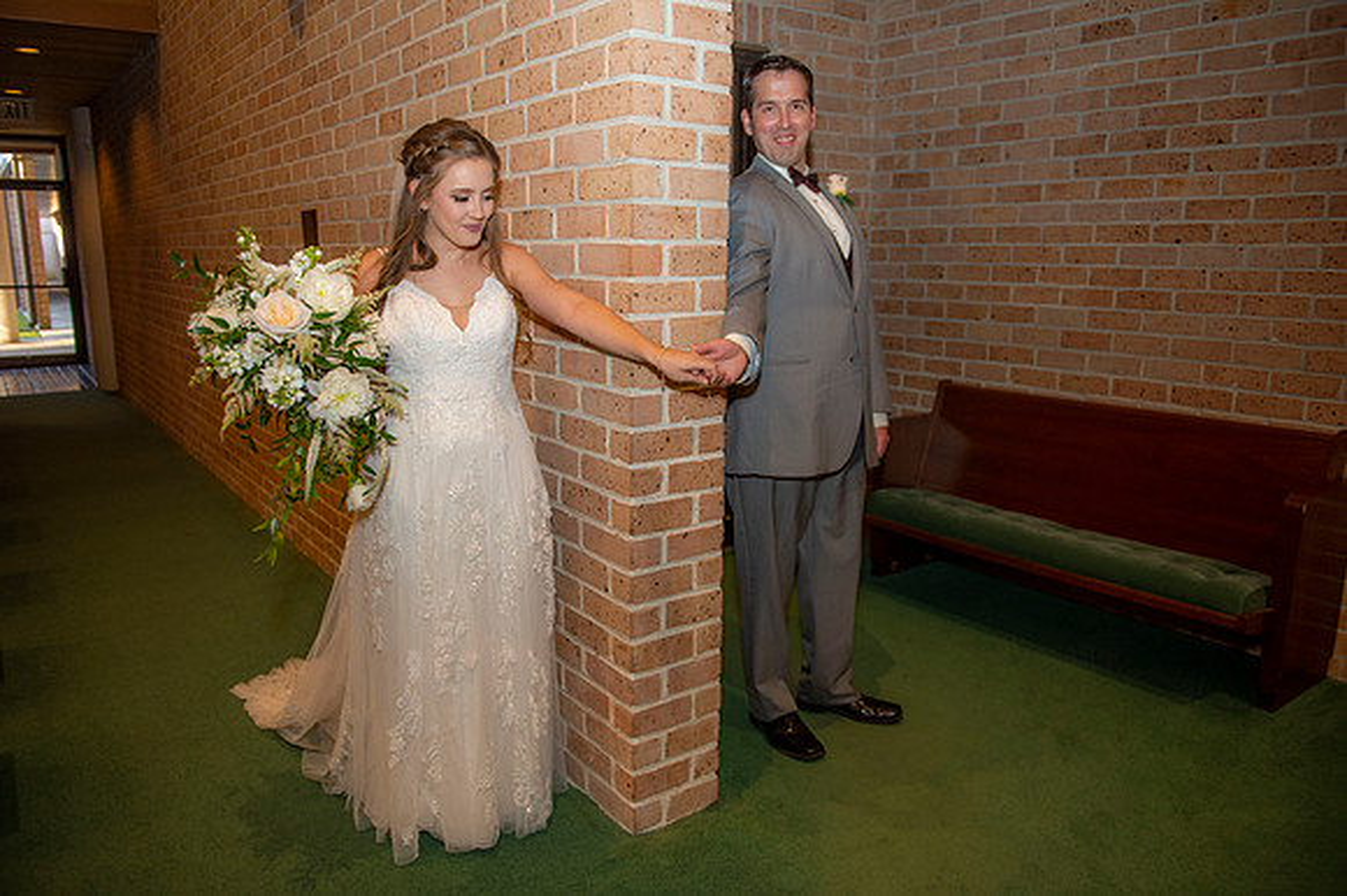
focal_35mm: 27
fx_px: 1010
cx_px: 674
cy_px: 448
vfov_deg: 47.9
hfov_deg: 67.4
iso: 800
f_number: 2.8
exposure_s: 1/200
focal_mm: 27
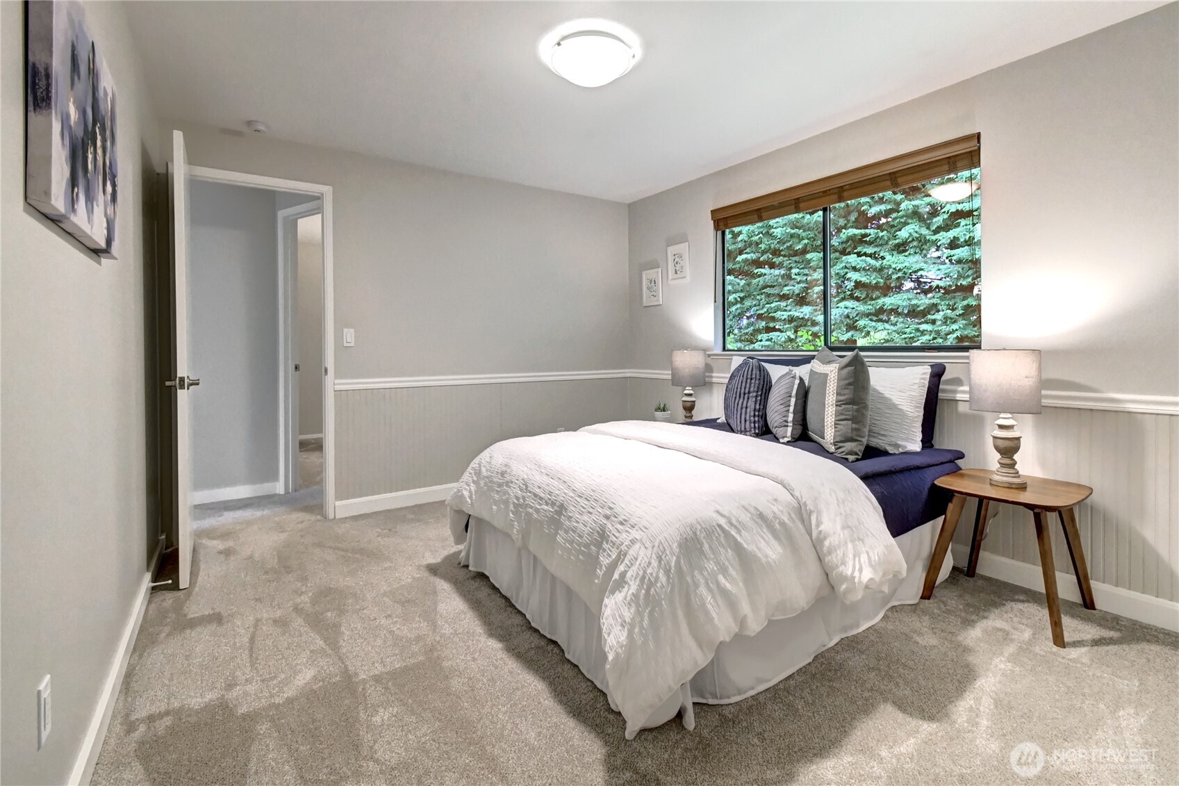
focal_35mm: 15
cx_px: 590
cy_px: 393
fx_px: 491
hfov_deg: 100.4
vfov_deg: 77.3
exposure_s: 1/4
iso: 3200
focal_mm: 10
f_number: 11
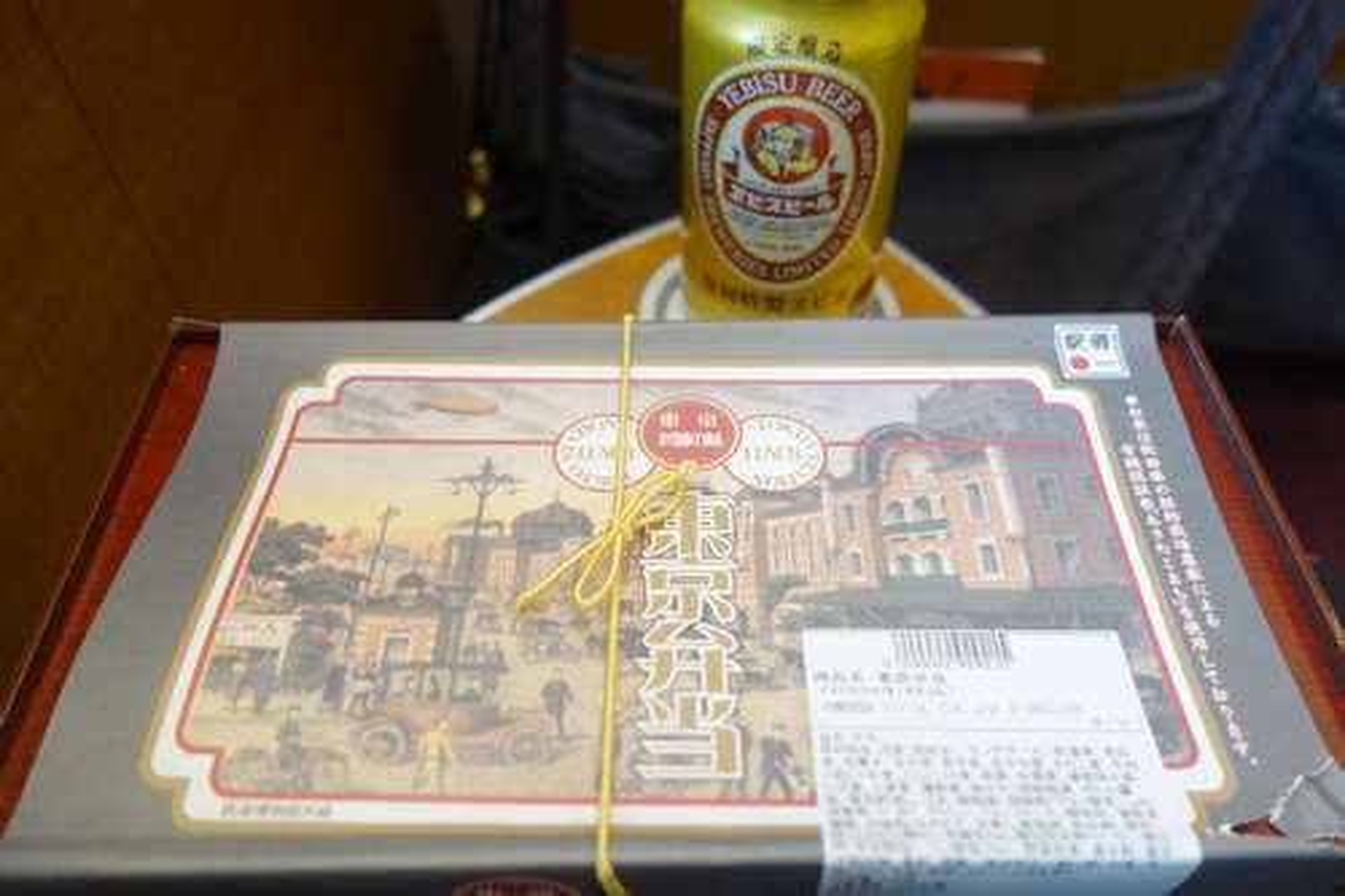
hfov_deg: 65.5
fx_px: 1046
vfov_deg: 46.4
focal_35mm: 28
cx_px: 672
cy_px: 448
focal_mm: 10.4
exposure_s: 1/40
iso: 125
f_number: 1.8
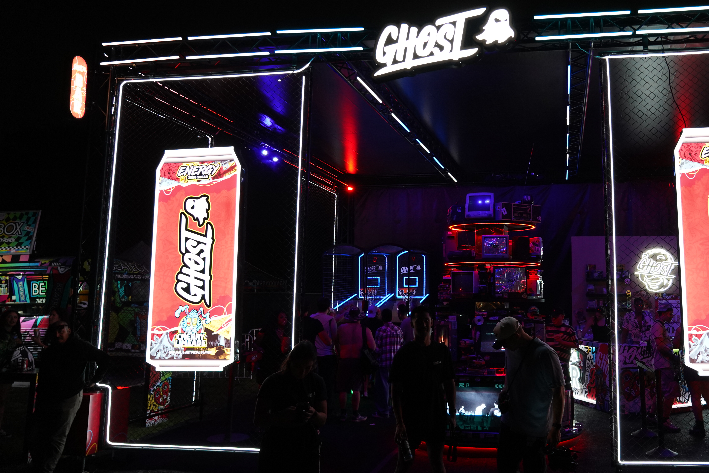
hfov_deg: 57.5
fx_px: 630
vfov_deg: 41.0
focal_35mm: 32
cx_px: 471
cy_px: 208
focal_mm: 24
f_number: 4
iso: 2000
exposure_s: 1/160
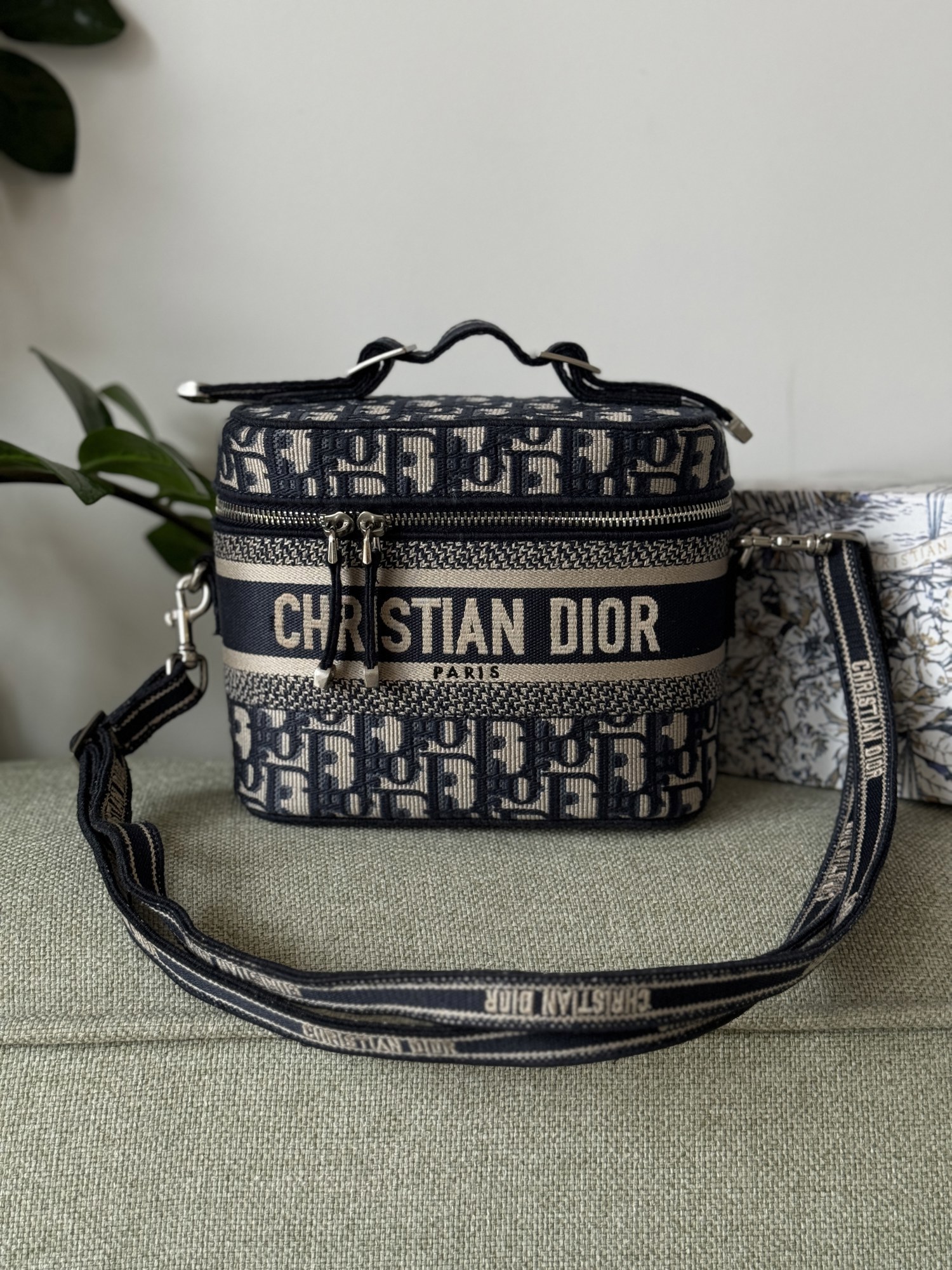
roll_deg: -0.3
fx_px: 1760
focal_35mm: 48
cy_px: 635
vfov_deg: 39.7
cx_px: 476
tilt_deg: -8.3
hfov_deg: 30.3
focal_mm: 6.76
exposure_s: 1/60
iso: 160
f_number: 1.78
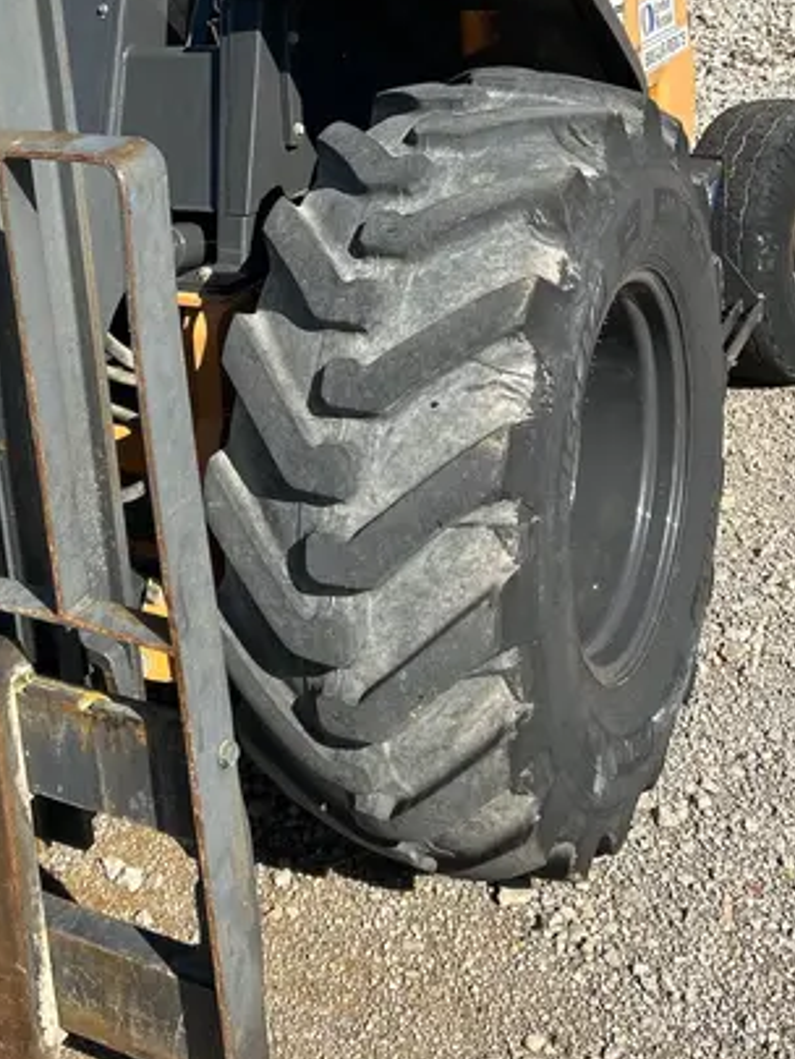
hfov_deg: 30.8
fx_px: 1438
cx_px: 301
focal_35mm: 47
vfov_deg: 38.2
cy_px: 143
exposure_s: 1/3571
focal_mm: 5.7
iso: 50
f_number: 1.5
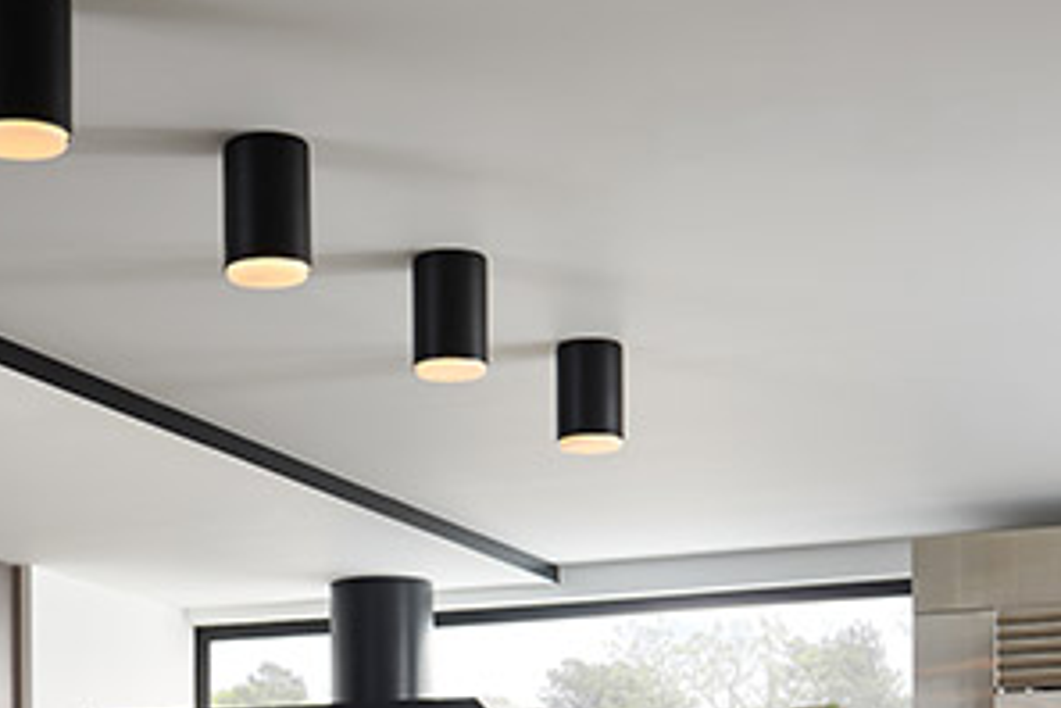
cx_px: 354
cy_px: 769
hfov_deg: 22.1
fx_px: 2711
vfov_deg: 14.5
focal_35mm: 92
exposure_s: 1/25
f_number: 8
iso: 125
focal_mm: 35
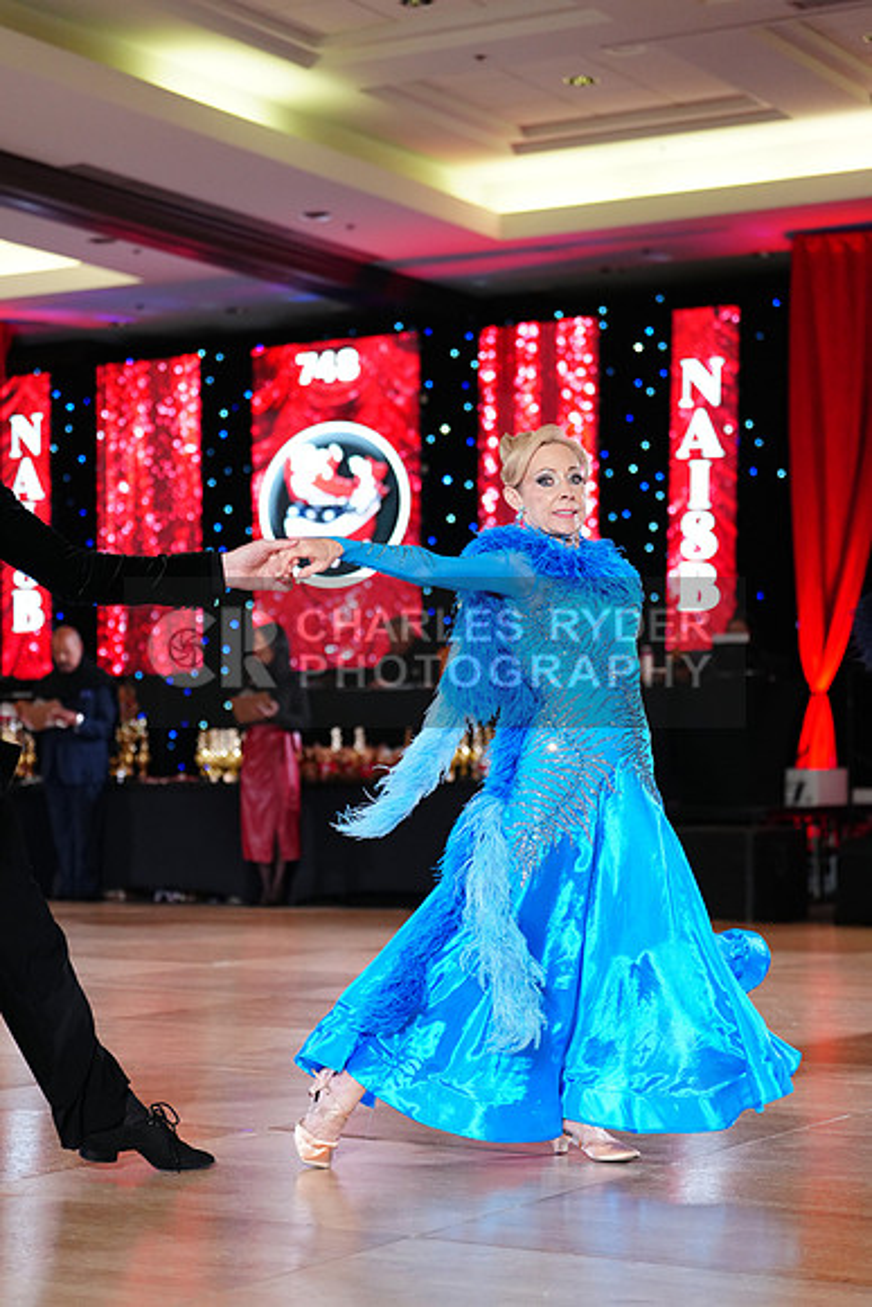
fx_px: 2542
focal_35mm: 70
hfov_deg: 19.5
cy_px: 654
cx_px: 436
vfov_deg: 28.8
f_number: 2.8
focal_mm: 70
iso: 2500
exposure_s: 1/400
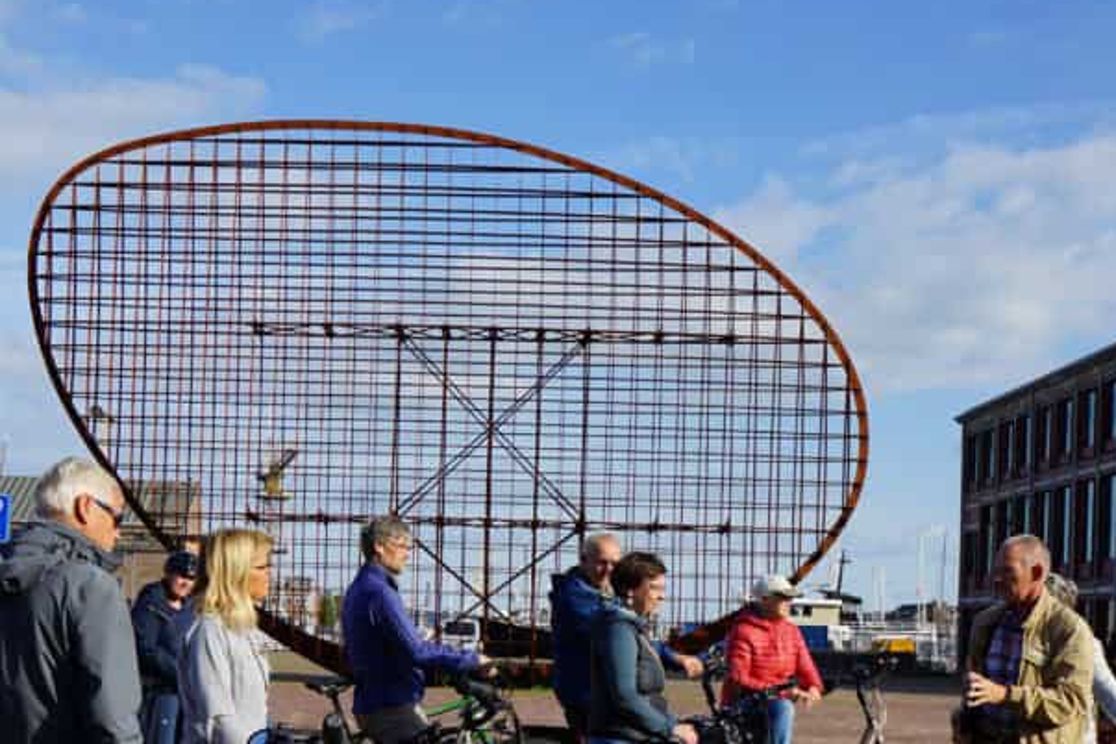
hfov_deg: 35.5
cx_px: 442
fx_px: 1736
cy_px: 606
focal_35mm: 56
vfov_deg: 23.8
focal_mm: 33
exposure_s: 1/125
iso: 100
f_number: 11
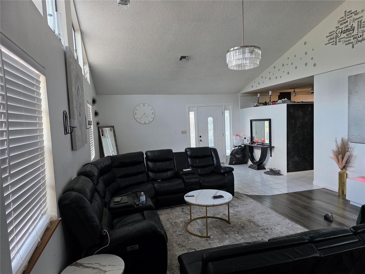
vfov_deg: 58.9
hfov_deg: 73.9
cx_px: 182
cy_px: 137
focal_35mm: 23
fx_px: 243
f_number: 1.7
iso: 200
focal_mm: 6.3
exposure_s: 1/120
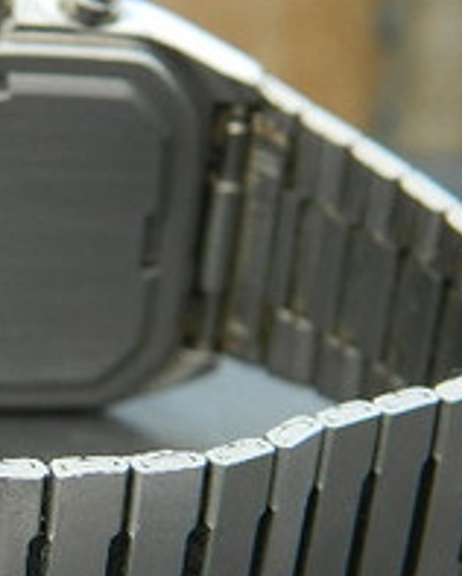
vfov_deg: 13.6
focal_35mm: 141
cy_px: 390
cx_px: -143
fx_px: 2406
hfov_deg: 10.7
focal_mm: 10.2
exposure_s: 1/100
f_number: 3.8
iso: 80
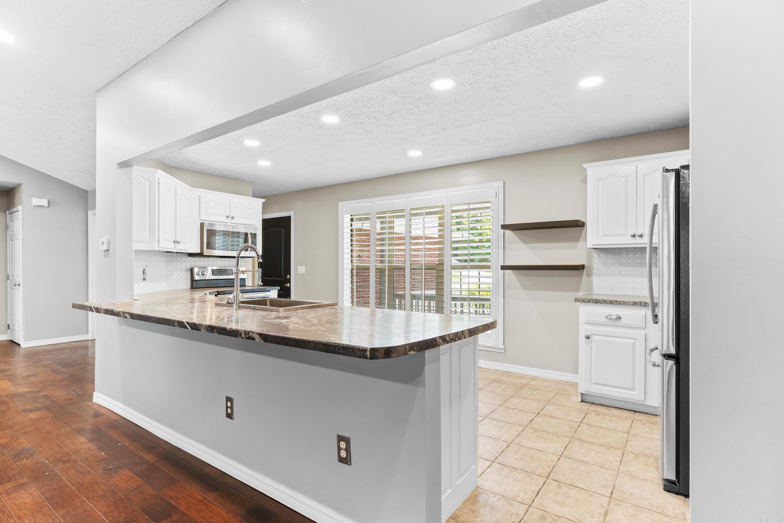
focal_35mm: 18
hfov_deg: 90.0
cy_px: 262
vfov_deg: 67.4
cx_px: 392
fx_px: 392
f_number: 7.1
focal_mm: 12
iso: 320
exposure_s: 1/4
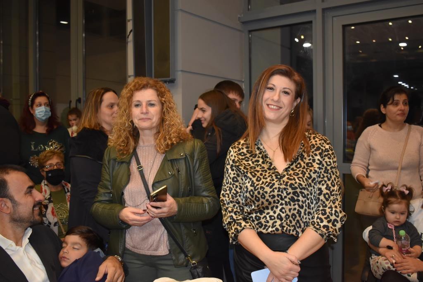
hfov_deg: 53.1
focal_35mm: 36
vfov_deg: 36.9
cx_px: 212
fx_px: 423
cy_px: 141
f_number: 4
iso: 1250
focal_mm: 24
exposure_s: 1/125
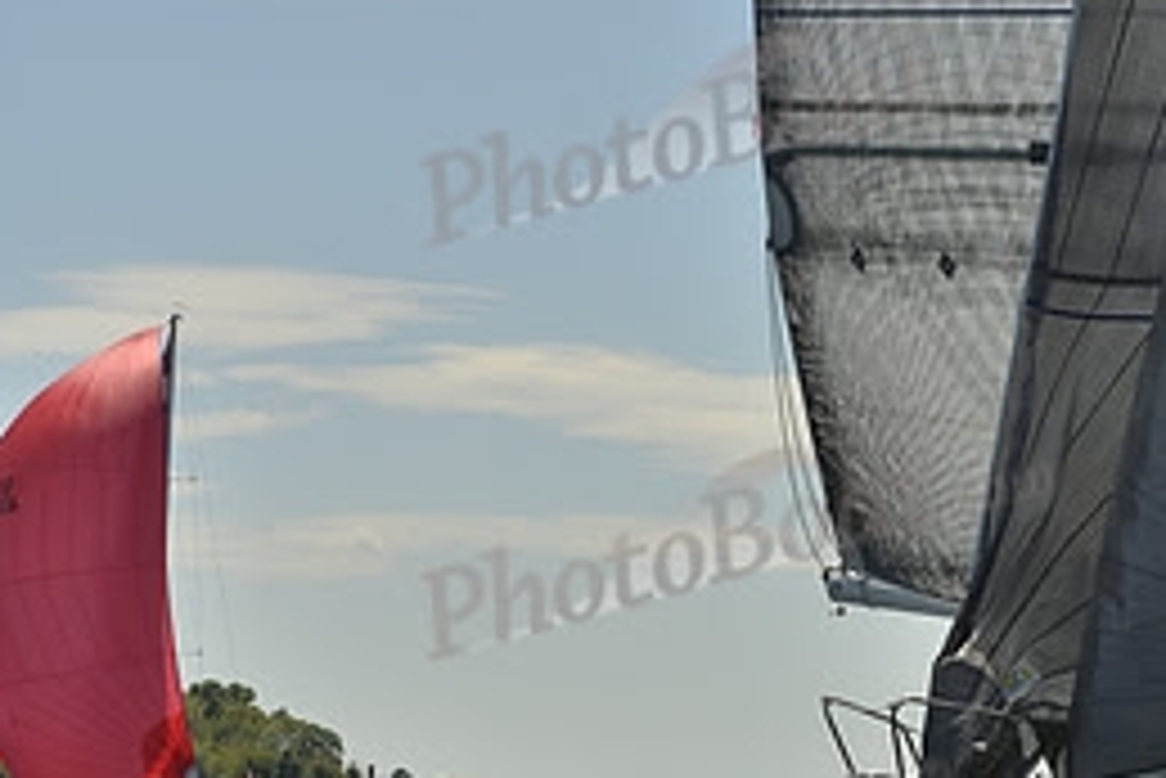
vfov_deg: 8.7
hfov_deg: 12.8
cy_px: 713
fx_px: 5088
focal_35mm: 157
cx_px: 1292
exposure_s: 1/1600
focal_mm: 70
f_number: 9
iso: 280
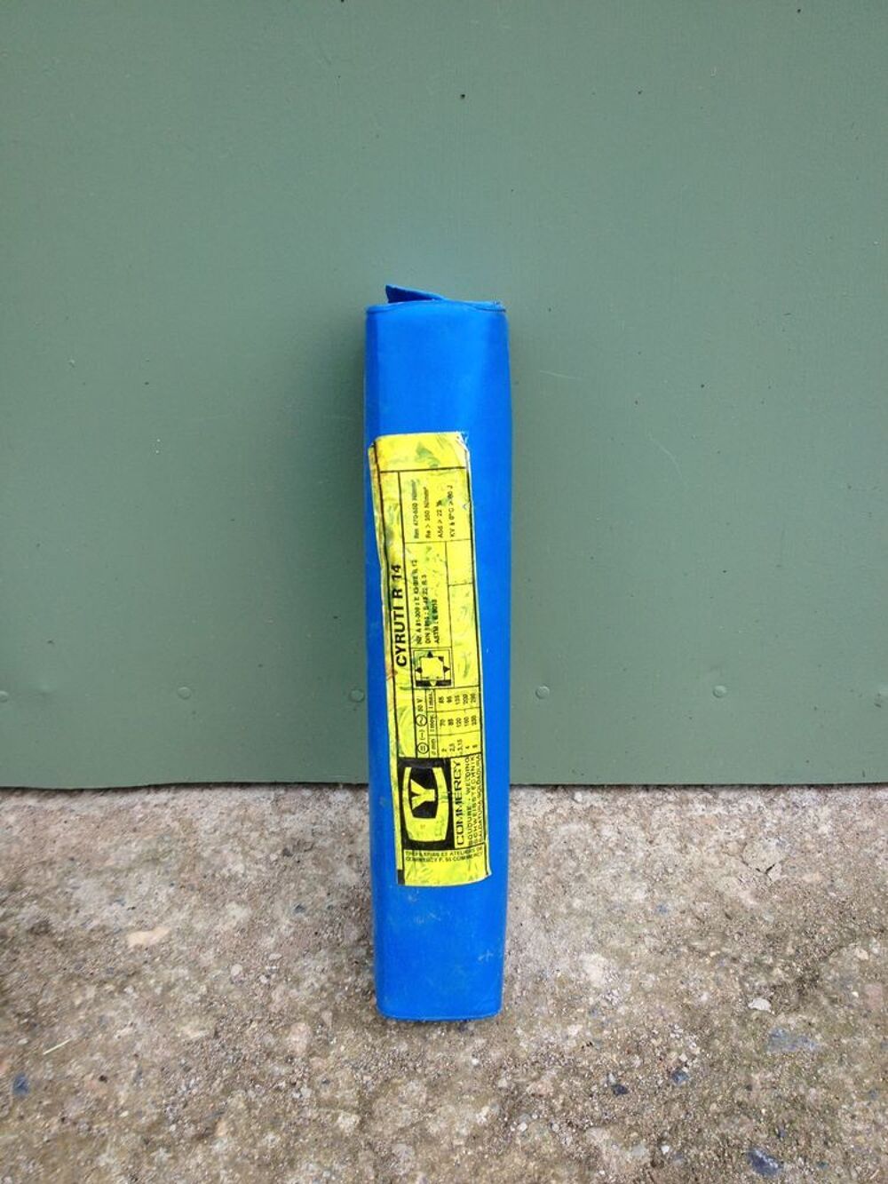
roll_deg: -0.6
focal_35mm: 35
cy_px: 592
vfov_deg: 52.6
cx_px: 444
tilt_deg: -29.5
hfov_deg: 40.7
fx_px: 1197
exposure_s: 1/40
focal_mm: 4.28
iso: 50
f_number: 2.4
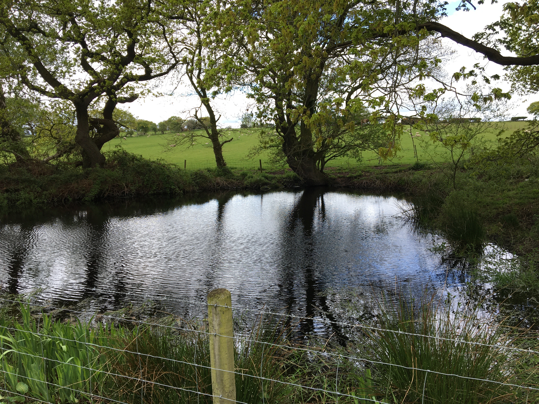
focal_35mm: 29
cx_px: 270
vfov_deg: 48.2
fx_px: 452
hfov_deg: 61.7
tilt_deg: -6.9
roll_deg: +1.1
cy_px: 202
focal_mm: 4.15
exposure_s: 1/513
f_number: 2.2
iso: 25
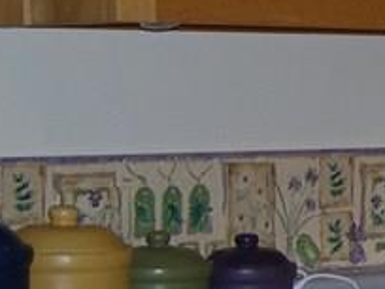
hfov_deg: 9.4
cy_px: 202
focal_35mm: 191
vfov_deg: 7.8
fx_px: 2124
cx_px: 862
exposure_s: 1/60
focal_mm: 8
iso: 102
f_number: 2.8
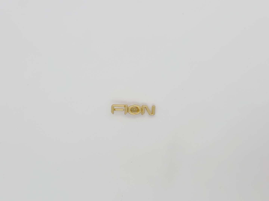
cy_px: 100
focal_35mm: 48
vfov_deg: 30.3
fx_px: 373
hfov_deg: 39.7
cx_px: 134
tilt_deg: -86.4
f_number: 1.78
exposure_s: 1/2809
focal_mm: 6.86
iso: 64
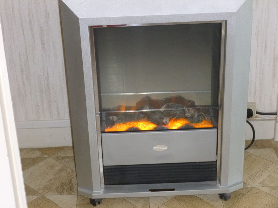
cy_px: 104
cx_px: 139
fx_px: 554
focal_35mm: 69
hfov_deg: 28.2
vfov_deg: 21.3
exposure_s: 1/60
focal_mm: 12.3
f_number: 4.6
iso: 400
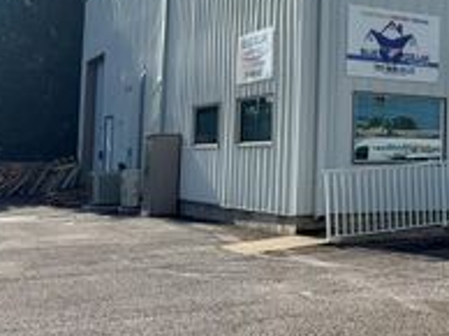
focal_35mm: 62
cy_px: 103
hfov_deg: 28.5
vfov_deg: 23.5
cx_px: 488
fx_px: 803
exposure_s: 1/7353
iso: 100
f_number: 1.78
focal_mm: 6.76
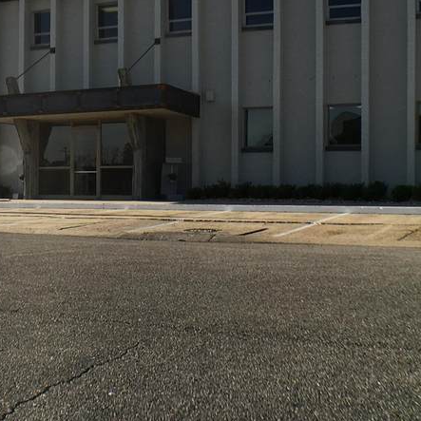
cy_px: 211
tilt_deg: -0.2
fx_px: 1018
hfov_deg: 23.3
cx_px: 155
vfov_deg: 23.4
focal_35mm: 74
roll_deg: -0.7
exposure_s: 1/1603
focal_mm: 4.15
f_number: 2.2
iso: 25
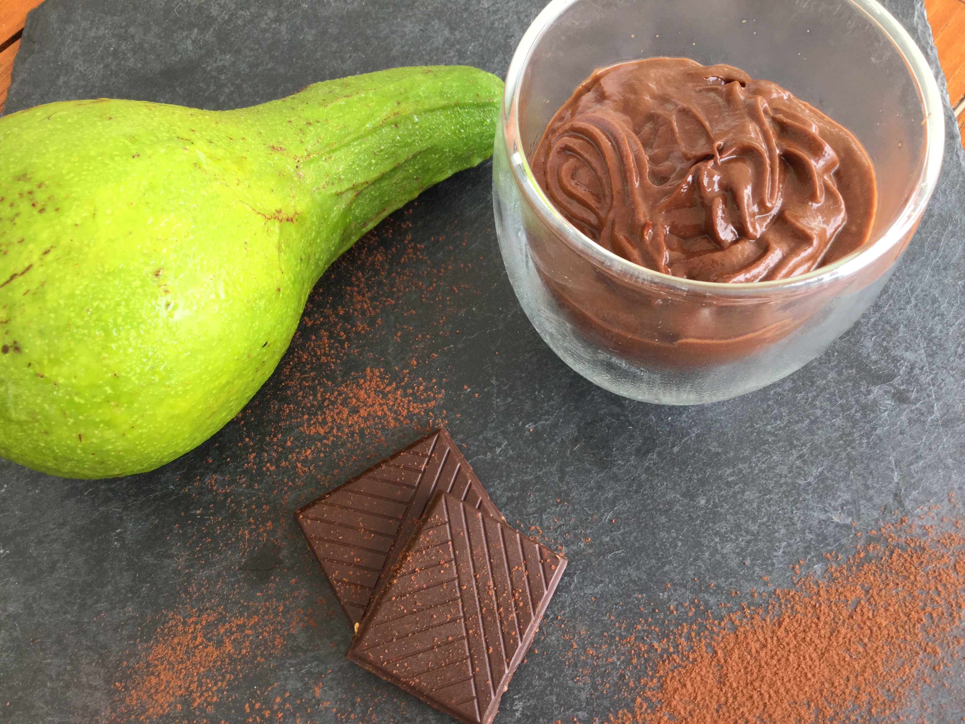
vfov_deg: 45.4
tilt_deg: -67.1
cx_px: 482
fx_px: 864
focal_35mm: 31
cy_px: 362
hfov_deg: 58.4
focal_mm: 3.3
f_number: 2.4
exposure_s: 1/60
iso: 32
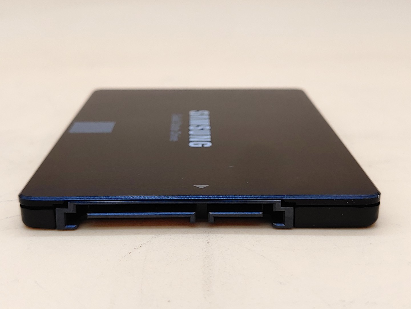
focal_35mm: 52
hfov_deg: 36.8
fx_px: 617
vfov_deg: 28.0
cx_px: 206
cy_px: 154
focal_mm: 4.36
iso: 50
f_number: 1.8
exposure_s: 1/110
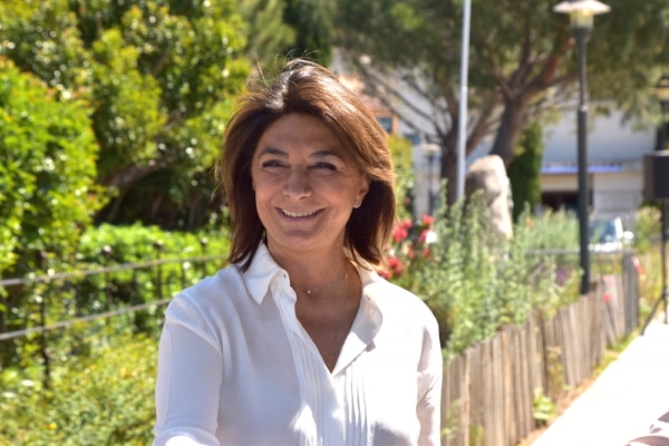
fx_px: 2787
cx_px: 334
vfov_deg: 9.1
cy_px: 223
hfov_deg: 13.7
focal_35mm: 150
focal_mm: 100
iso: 100
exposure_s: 1/200
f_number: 13
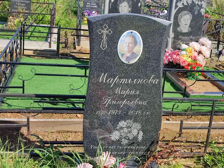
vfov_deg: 54.9
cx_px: 112
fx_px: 162
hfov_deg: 69.4
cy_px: 84
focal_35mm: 25
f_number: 1.9
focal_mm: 6.04
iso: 50
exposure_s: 1/765
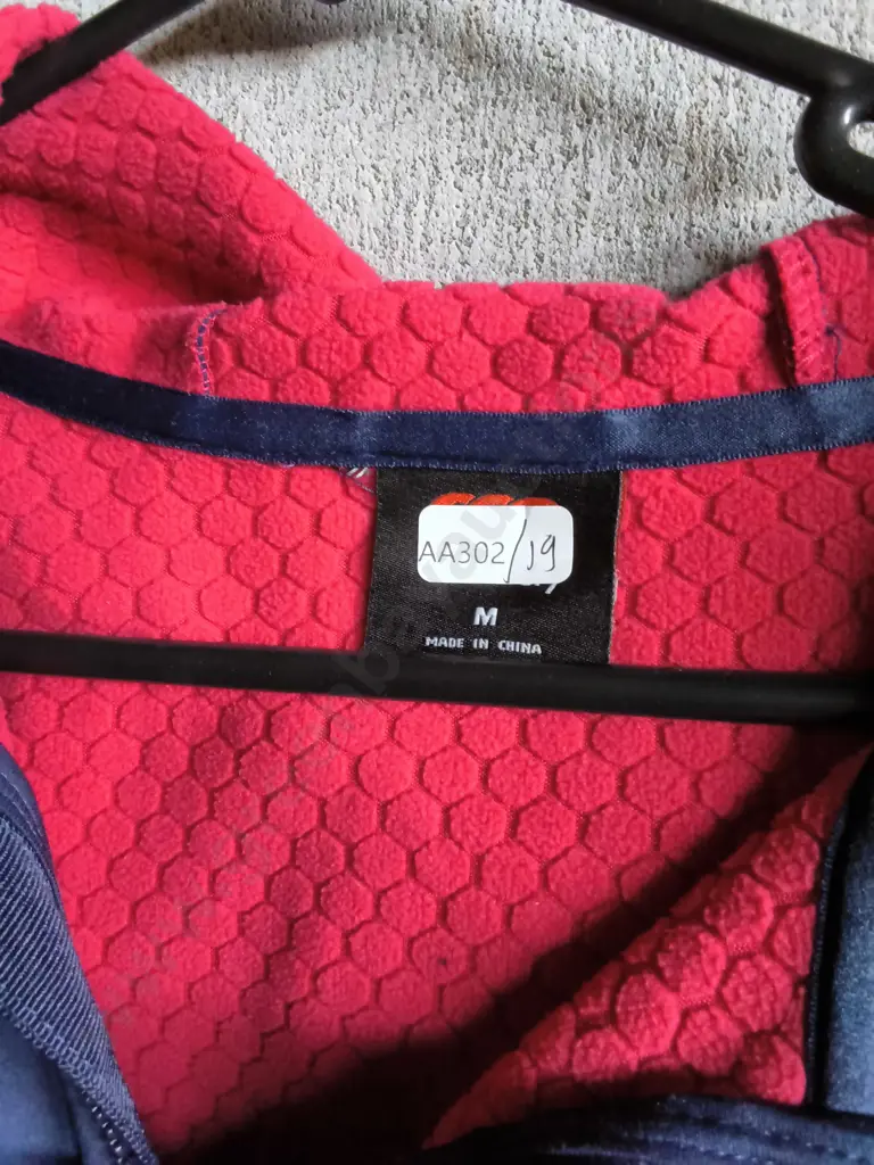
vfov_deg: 65.3
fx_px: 909
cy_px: 582
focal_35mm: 27
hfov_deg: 51.4
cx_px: 437
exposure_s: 1/40
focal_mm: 2.87
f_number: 2
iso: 500
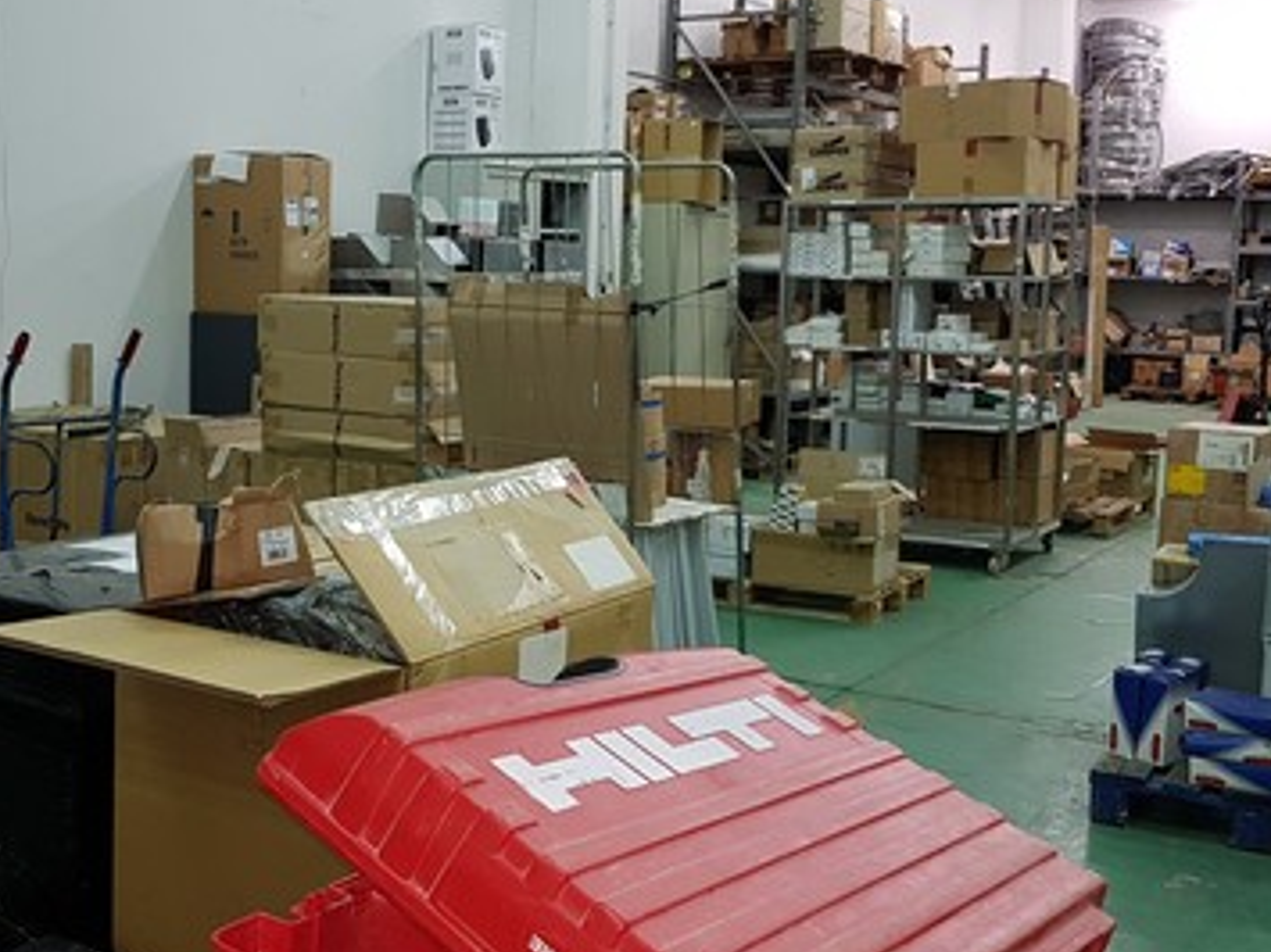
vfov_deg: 32.9
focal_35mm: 44
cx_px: 458
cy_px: 462
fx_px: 1615
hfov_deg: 42.6
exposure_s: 1/33
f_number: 1.7
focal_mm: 4.2
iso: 125
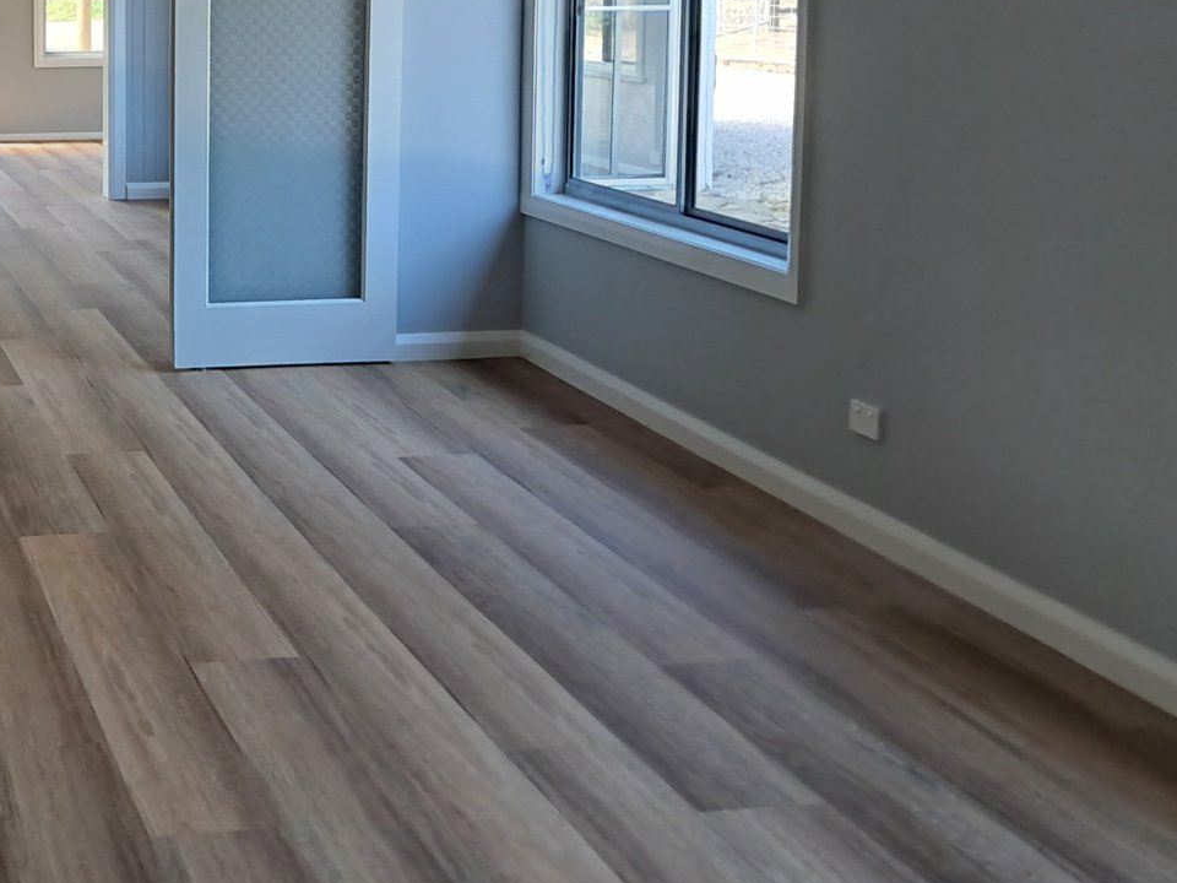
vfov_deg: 26.5
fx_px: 1836
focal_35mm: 54
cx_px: 20
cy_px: 163
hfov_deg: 32.8
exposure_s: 1/60
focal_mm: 4
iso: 200
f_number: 1.8
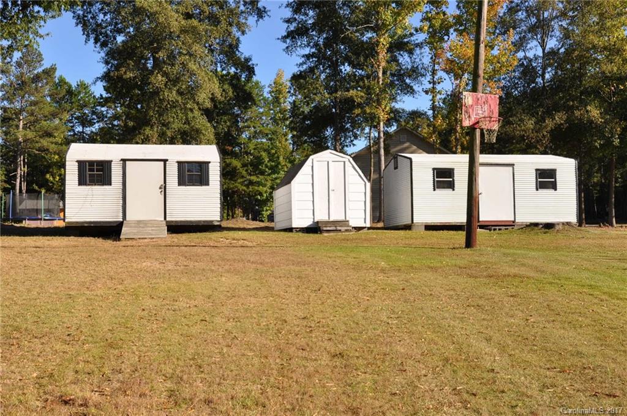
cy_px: 208
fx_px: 782
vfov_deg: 29.8
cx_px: 314
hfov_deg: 43.7
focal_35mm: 45
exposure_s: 1/400
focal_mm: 30
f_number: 10
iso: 200
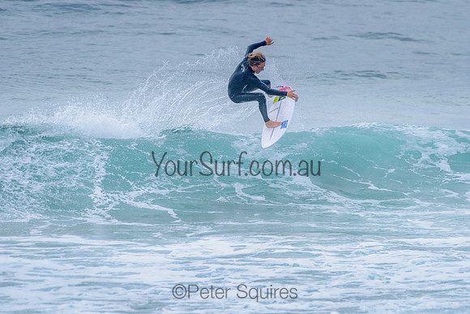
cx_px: 281
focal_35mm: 613
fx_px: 8003
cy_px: 153
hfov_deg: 3.4
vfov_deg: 2.2
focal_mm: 500
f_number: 5.6
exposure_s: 1/2000
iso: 1400
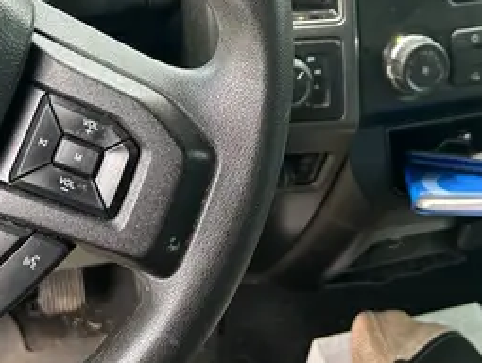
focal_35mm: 56
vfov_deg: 25.0
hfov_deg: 34.1
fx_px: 781
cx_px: 183
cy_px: 3
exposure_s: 1/121
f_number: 1.5
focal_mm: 5.7
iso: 80
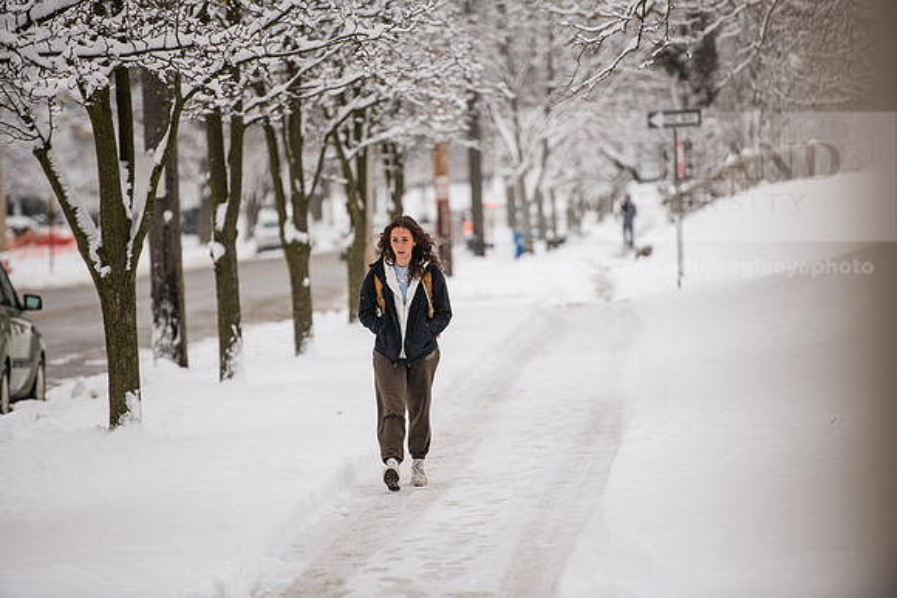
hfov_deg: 10.3
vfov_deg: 6.9
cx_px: 448
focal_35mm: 200
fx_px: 4984
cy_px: 299
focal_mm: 200
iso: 100
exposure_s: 1/640
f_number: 3.2
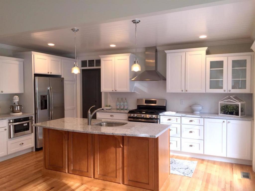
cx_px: 128
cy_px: 96
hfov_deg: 61.7
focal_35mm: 29
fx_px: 214
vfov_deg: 48.2
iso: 32
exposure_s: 1/40
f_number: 2.2
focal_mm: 4.15
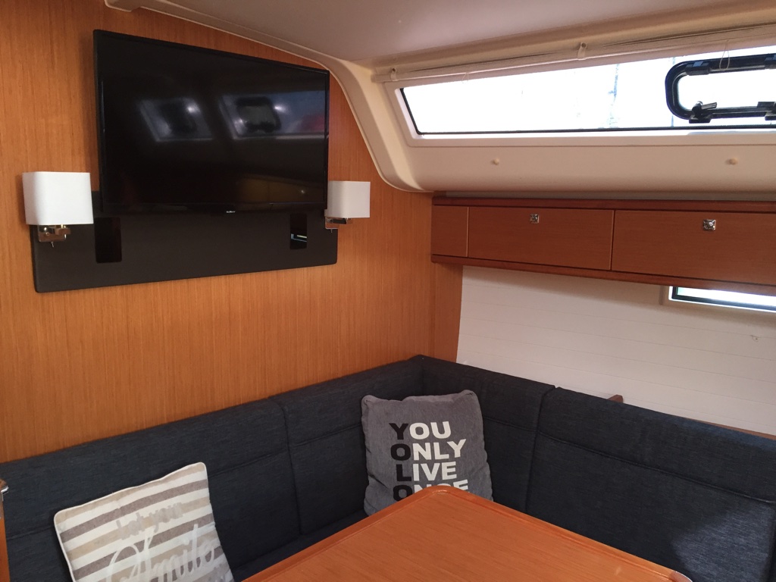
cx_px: 388
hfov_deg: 61.7
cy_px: 291
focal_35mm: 29
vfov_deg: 48.2
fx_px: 650
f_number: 2.2
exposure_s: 1/33
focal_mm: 4.15
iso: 125
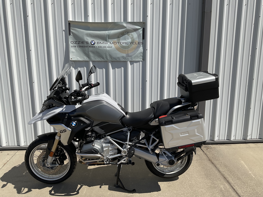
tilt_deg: -12.1
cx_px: 132
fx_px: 220
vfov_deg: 48.2
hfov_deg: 61.7
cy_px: 98
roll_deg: +0.0
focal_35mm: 29
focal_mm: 3
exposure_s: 1/3125
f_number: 1.8
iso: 16
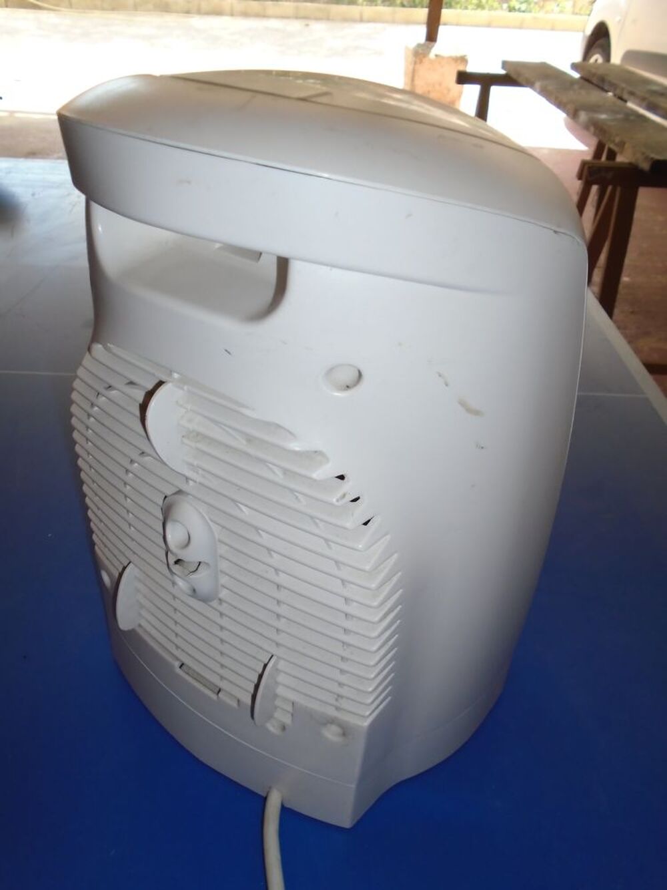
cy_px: 445
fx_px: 668
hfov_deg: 53.1
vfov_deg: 67.3
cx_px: 334
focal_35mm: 26
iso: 160
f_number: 8
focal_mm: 4.6
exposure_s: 1/40
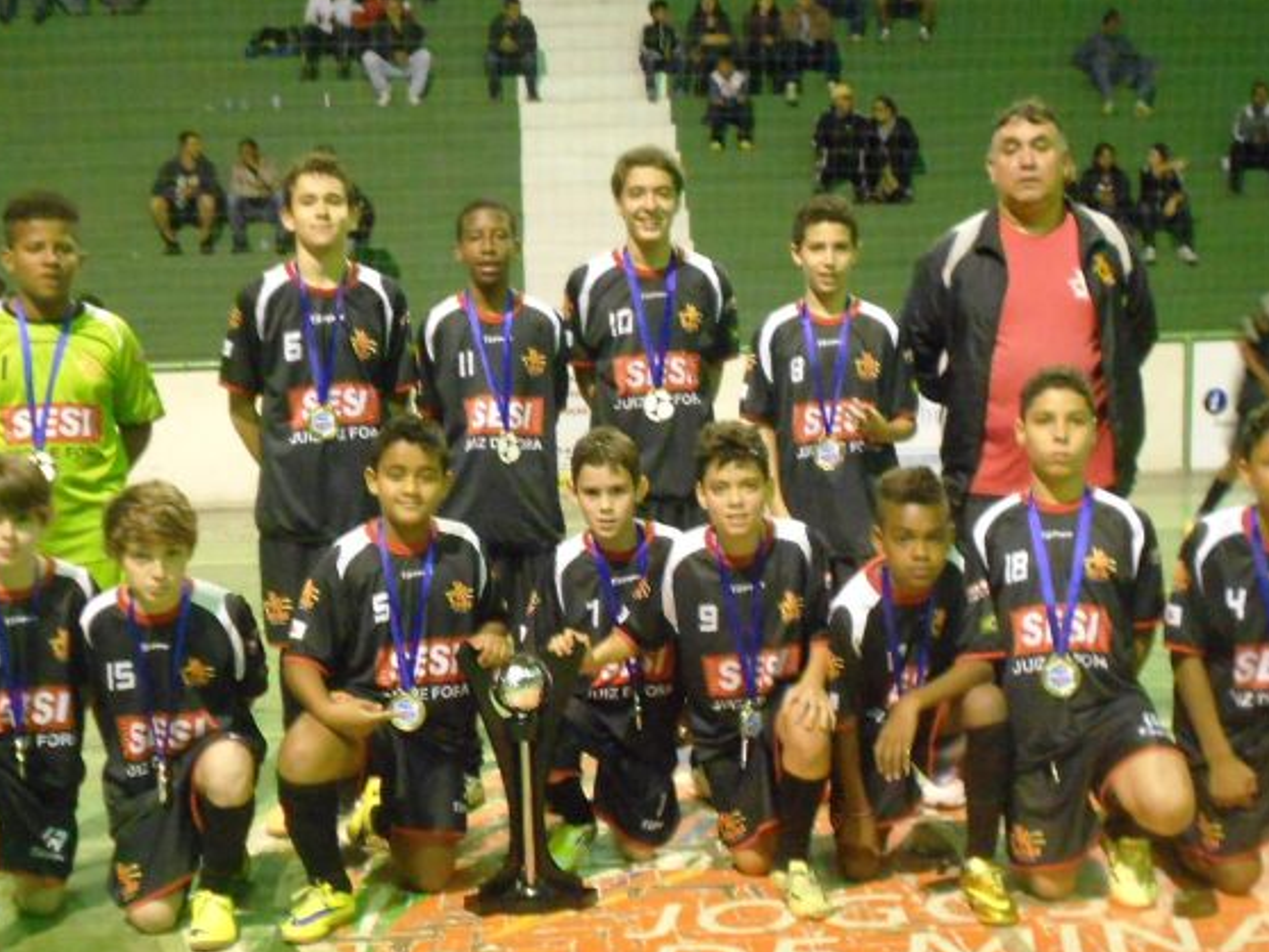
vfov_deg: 27.4
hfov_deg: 36.2
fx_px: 1944
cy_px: 643
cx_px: 628
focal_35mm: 53
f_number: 3.9
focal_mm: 6.9
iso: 800
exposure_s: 1/13
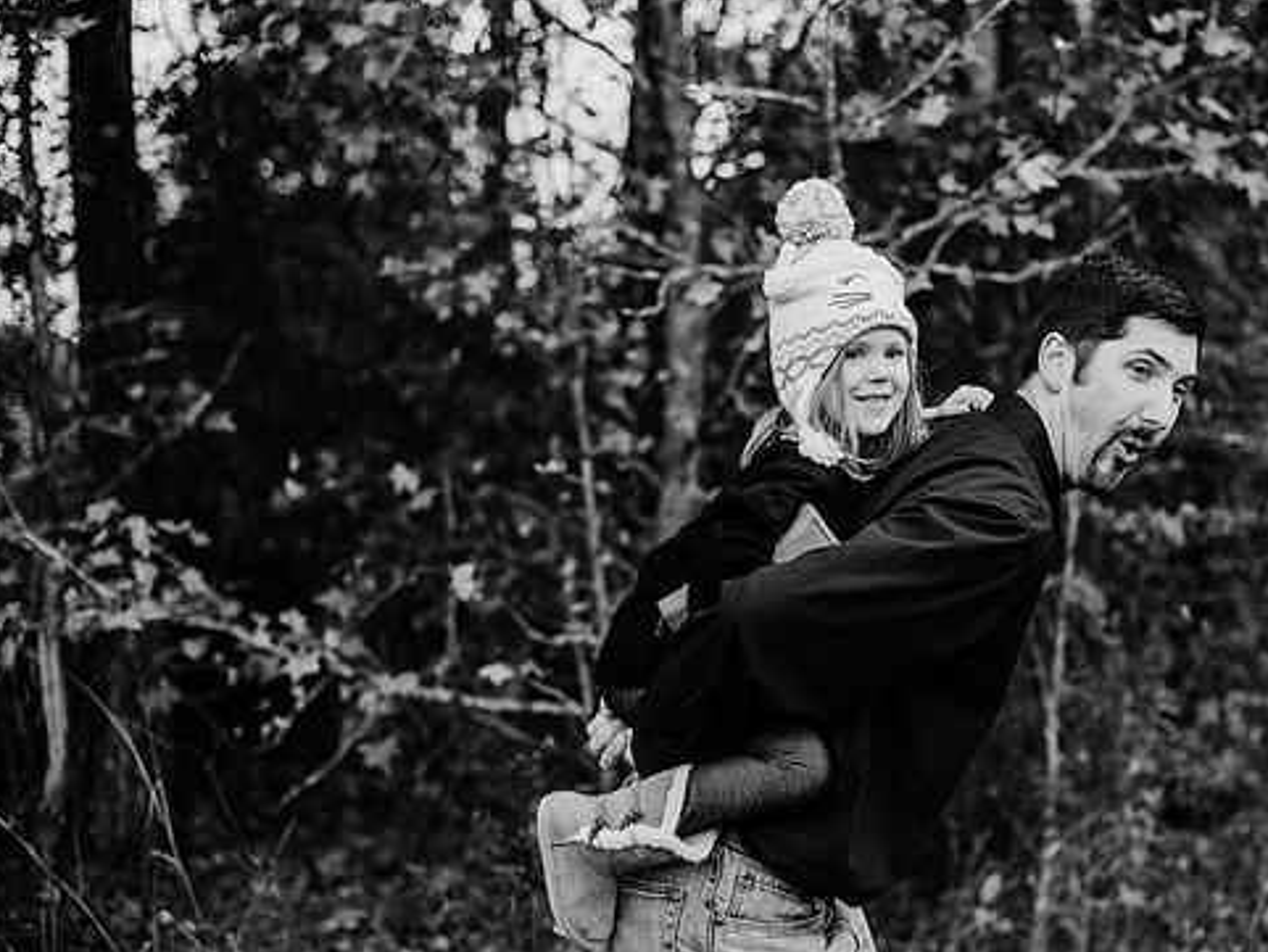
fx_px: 2125
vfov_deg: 25.2
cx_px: 749
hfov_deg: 33.1
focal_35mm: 58
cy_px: 500
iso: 320
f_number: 2.2
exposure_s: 1/800
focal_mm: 50
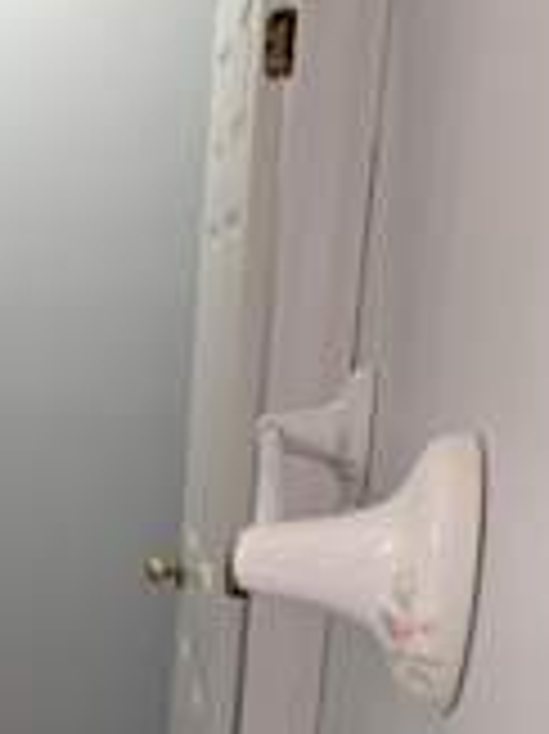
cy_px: 538
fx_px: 995
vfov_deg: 39.5
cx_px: -256
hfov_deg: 24.5
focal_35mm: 47
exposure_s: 1/60
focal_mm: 2.35
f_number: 2.2
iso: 409
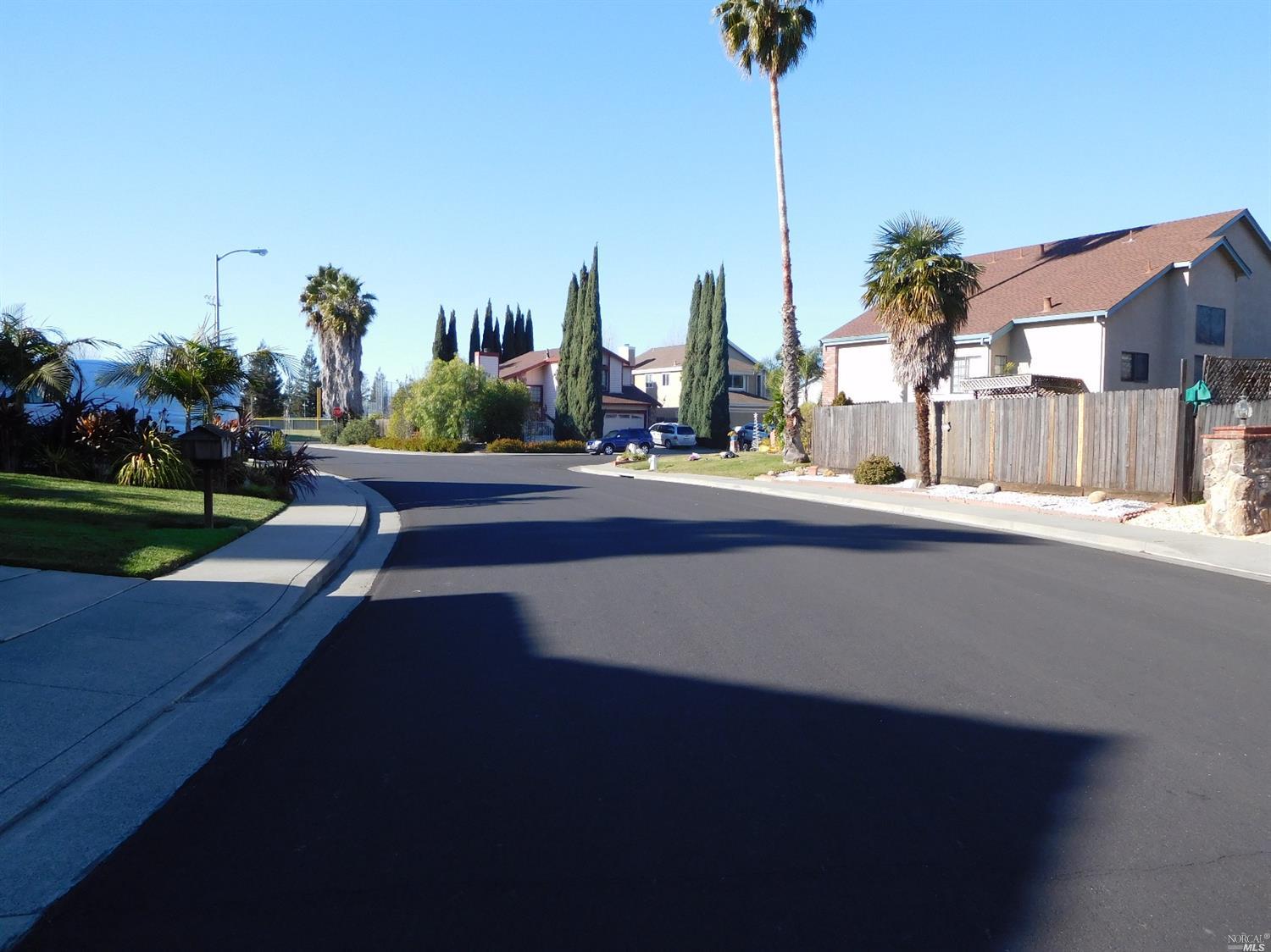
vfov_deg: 54.9
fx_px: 918
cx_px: 636
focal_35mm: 25
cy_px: 476
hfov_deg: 69.4
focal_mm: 4.5
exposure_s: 1/640
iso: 125
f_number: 3.4
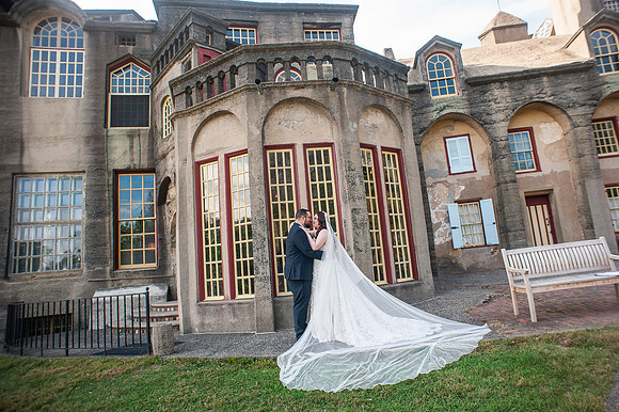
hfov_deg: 80.2
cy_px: 201
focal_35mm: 21
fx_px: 368
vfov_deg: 58.5
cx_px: 311
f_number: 3.2
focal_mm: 20
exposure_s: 1/800
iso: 400
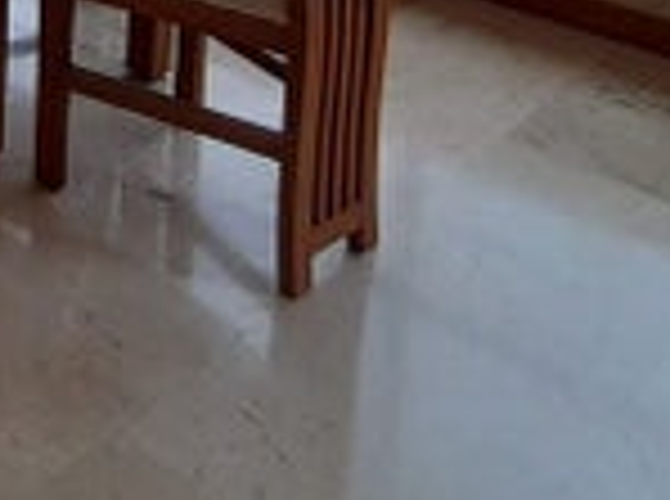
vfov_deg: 20.6
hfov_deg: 29.0
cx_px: -166
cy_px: -324
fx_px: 1081
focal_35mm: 56
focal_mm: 1.13
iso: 40
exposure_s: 1/40
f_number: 2.2
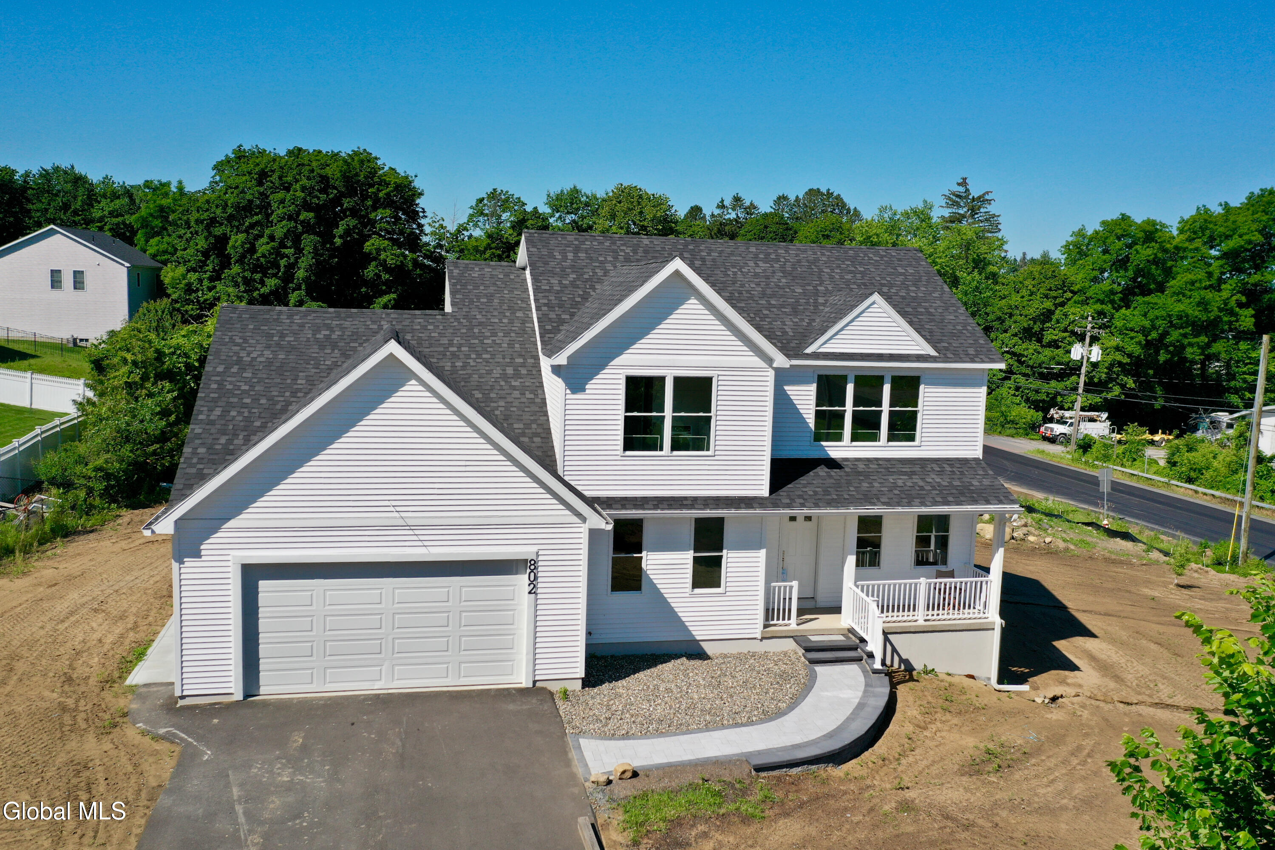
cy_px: 425
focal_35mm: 28
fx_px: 992
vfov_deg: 46.4
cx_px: 638
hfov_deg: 65.5
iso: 100
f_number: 4
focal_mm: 10.26
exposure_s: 1/80
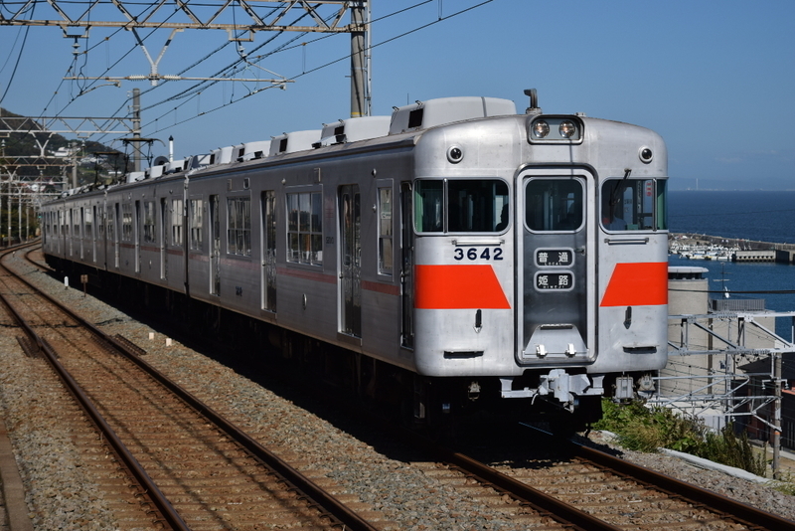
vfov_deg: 16.6
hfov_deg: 24.6
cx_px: 398
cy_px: 266
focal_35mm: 82
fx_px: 1822
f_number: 5.6
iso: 100
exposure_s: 1/1600
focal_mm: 55
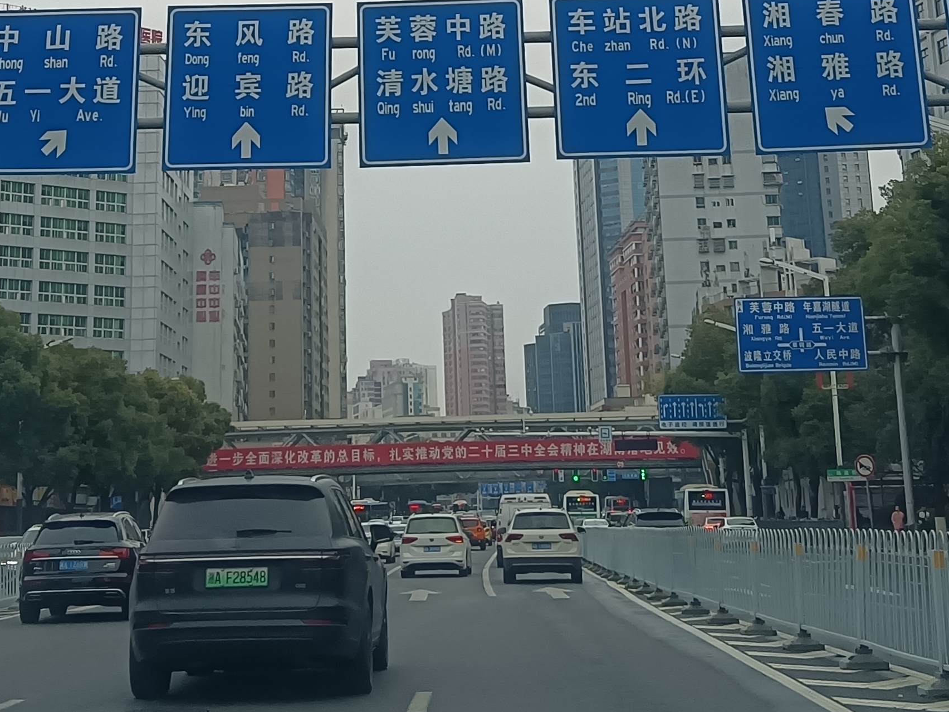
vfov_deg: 19.2
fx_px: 2001
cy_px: -113
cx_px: 398
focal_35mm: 73
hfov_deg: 26.6
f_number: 1.9
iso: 325
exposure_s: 1/900
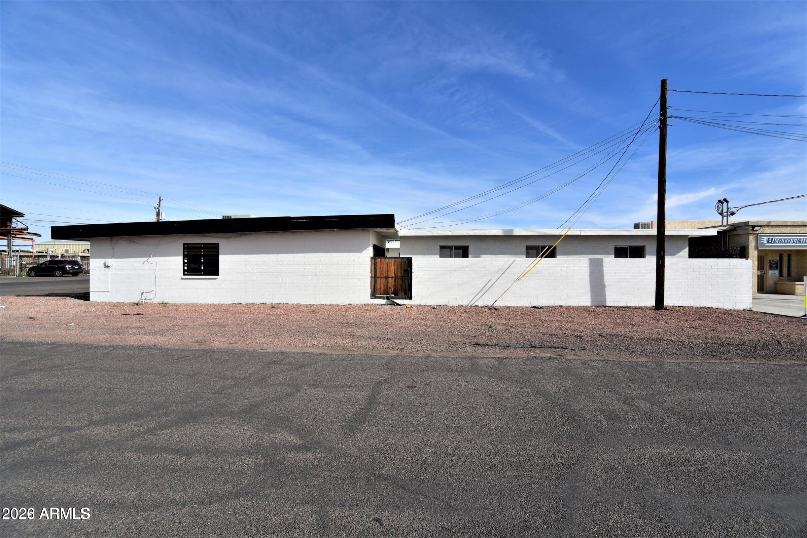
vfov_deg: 73.8
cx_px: 404
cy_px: 269
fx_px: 359
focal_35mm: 16
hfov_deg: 96.7
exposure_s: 1/500
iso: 200
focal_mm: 16
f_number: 10
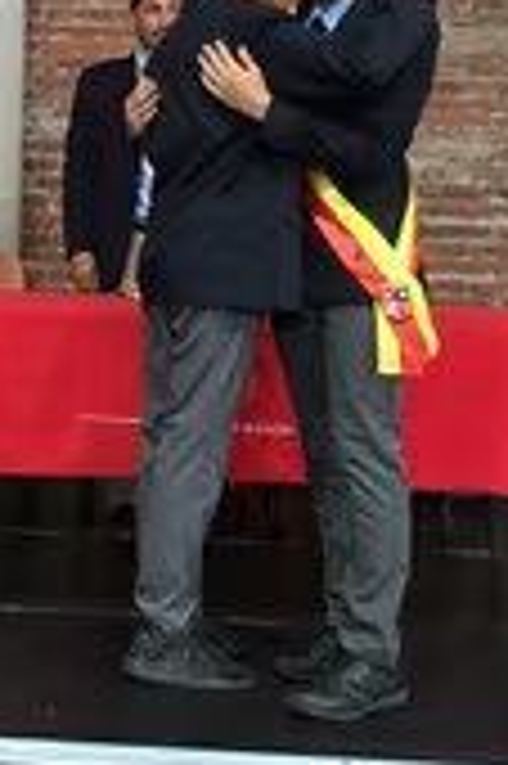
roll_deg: -2.0
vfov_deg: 27.9
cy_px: 153
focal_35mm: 71
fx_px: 1506
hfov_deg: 18.4
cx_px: -49
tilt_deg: +2.3
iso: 125
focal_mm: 4.15
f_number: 2.2
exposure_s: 1/17
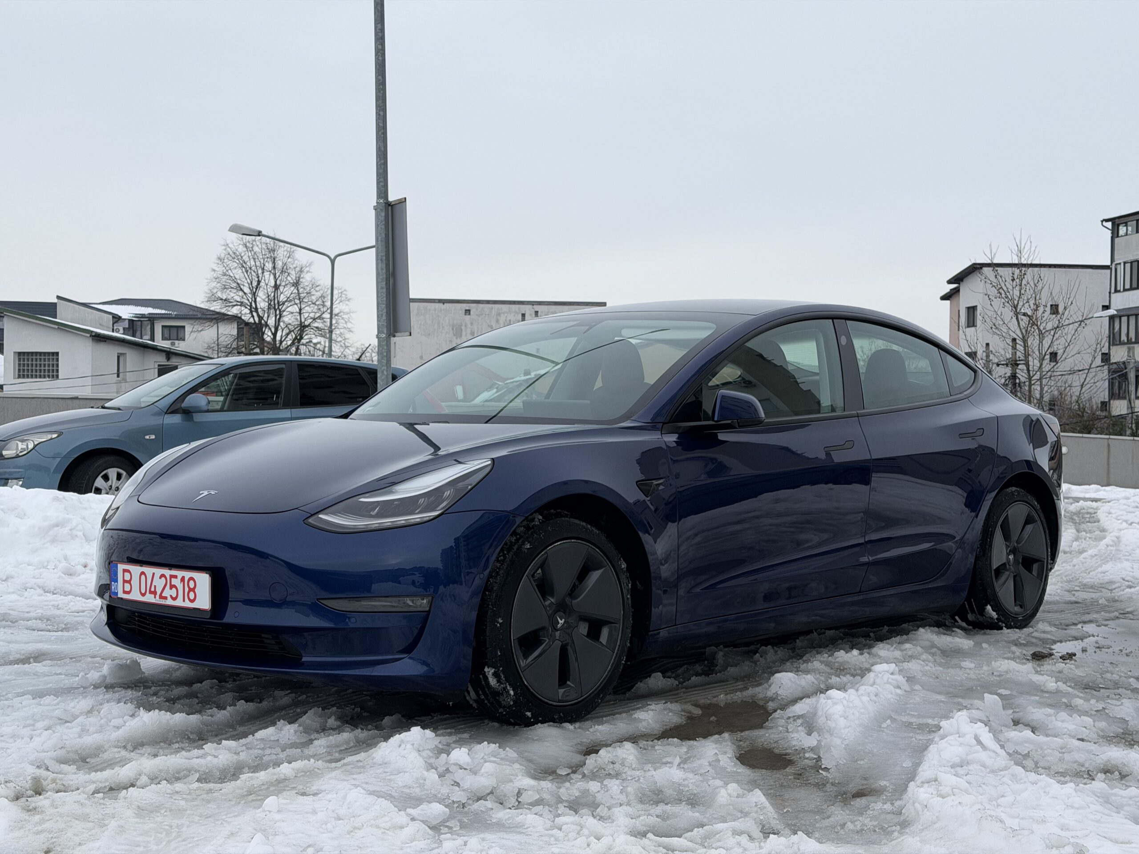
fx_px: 1579
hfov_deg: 39.7
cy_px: 427
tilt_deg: -0.6
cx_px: 570
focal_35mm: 48
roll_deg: -0.5
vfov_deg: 30.3
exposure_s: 1/1678
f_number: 1.78
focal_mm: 6.76
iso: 64
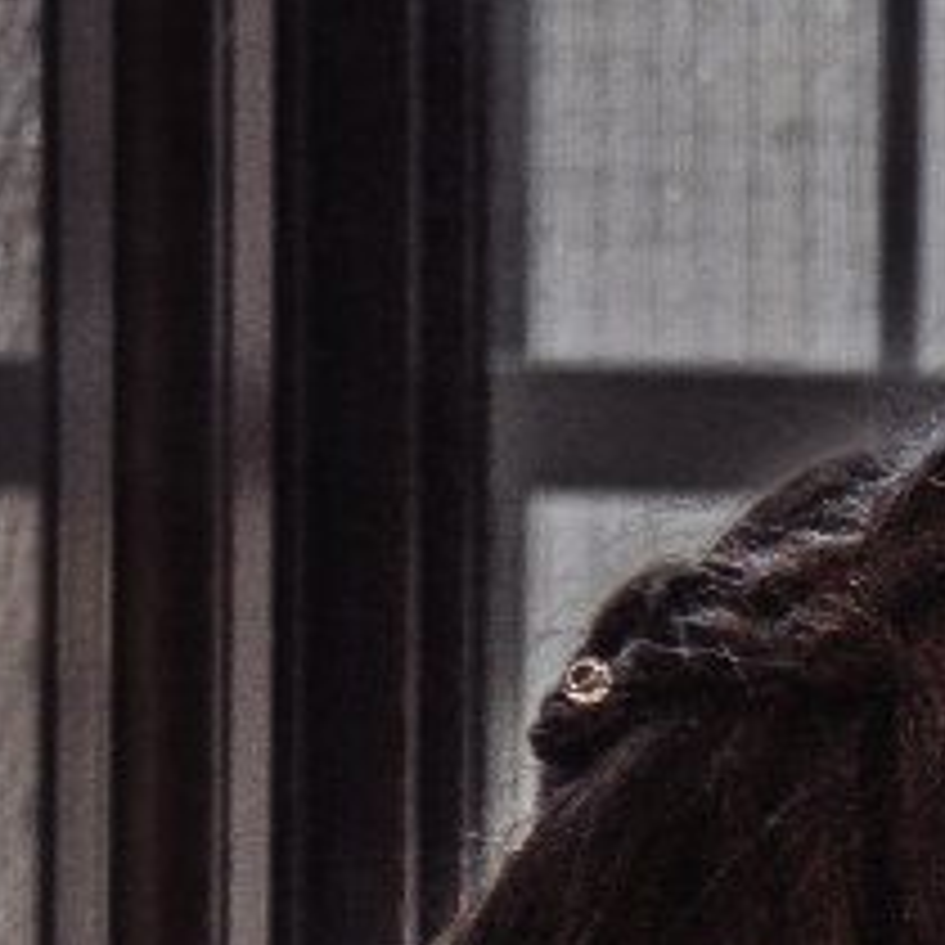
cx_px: 3044
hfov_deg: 5.0
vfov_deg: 5.3
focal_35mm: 328
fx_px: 10131
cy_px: 1413
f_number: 4
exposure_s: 1/500
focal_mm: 50
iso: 1000
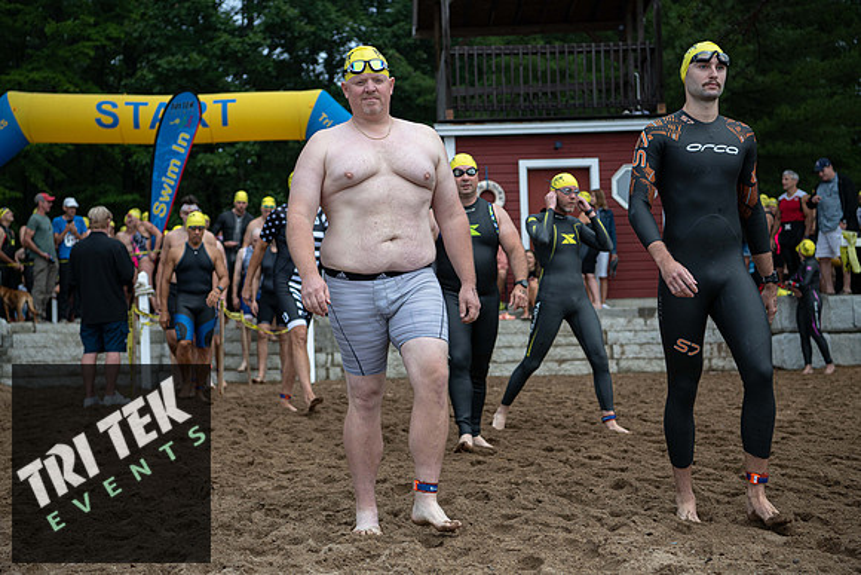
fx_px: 1483
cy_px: 288
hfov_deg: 32.4
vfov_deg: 21.9
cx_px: 430
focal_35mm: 62
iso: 320
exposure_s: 1/640
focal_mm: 62
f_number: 4
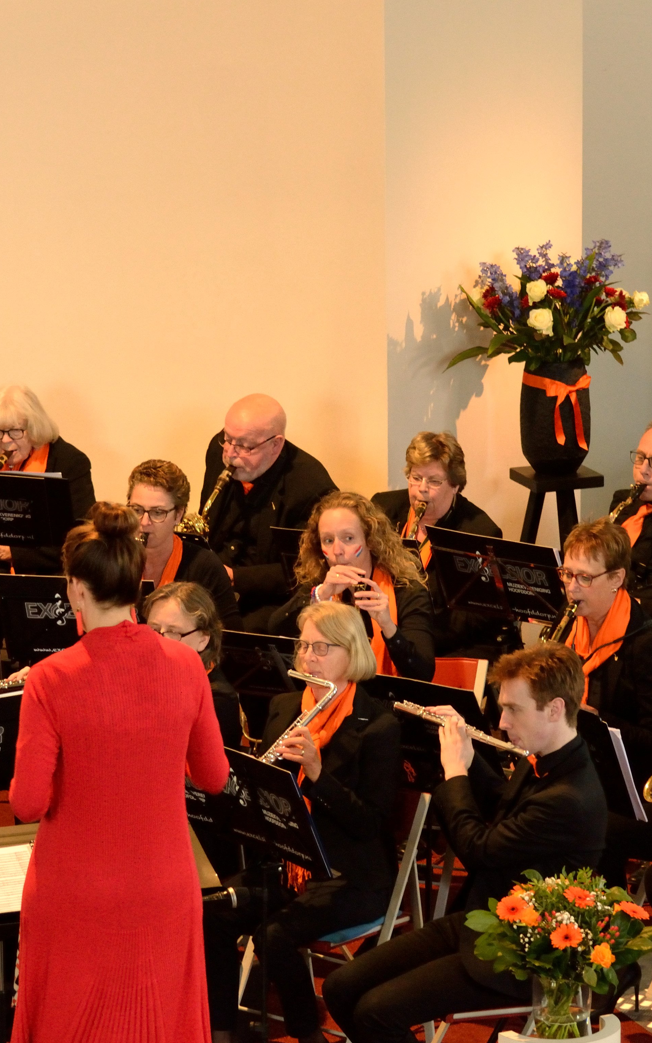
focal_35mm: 161
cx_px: 362
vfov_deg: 13.0
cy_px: 522
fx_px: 4578
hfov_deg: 8.1
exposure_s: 1/40
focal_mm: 70
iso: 1600
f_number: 4.5
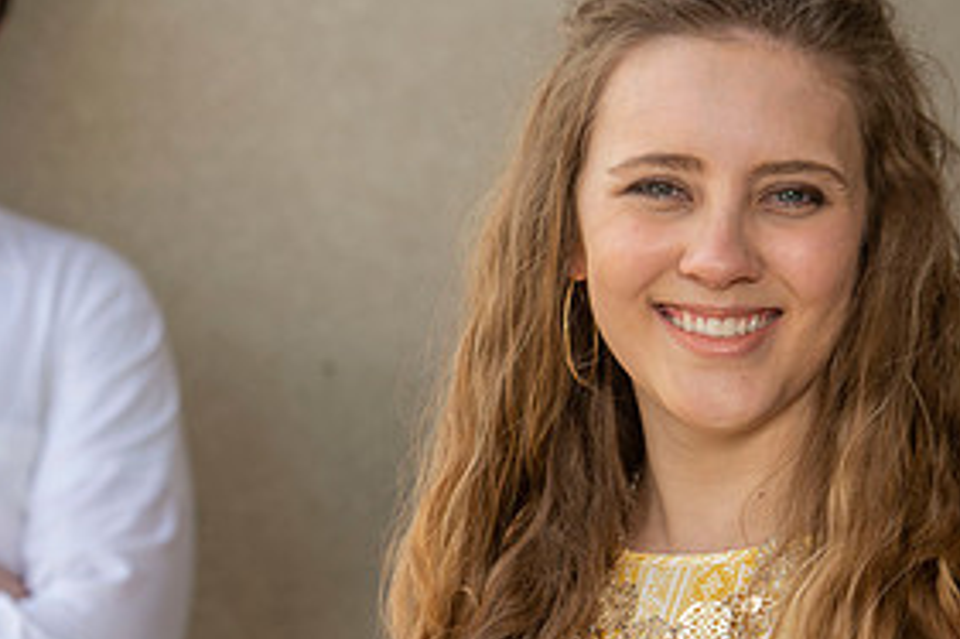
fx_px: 7142
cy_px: 355
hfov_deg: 7.7
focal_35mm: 268
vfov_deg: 5.1
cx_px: 290
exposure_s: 1/250
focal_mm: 130
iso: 250
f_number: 6.3
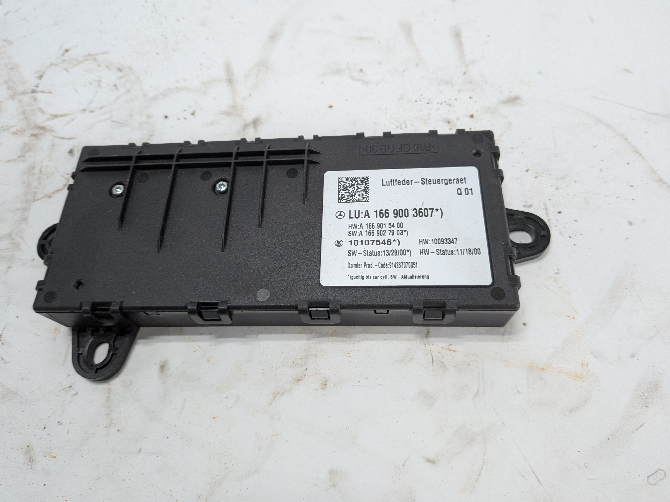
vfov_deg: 56.8
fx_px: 465
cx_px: 335
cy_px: 251
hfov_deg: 71.6
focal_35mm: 24
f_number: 1.7
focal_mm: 4.53
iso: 40
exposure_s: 1/450
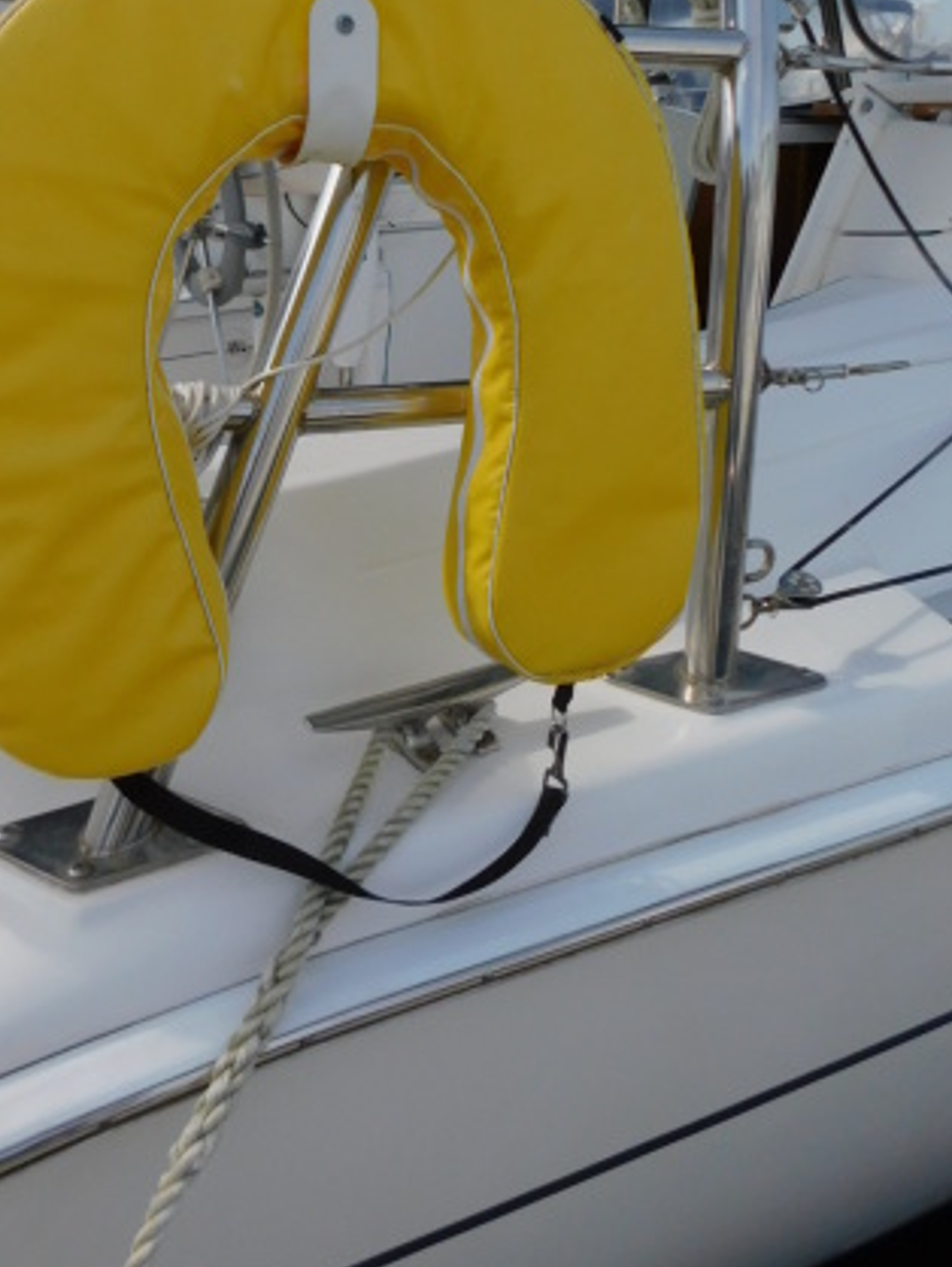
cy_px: 388
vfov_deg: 53.8
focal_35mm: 33
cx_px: 343
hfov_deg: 42.6
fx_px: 1209
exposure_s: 1/500
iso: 125
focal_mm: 4
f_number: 6
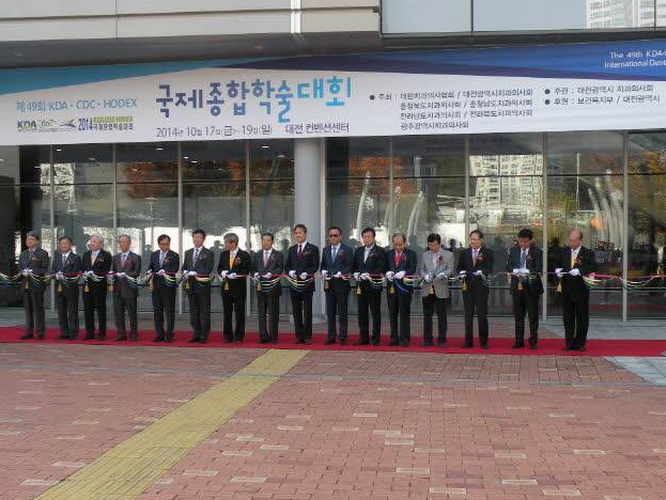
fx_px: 866
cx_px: 334
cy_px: 269
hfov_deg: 42.1
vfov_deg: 32.2
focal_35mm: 45
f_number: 4.5
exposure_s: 1/98.7
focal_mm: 5.8
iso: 64
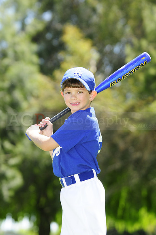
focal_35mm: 165
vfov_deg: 12.5
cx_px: 78
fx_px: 1076
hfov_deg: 8.3
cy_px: 118
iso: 200
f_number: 4
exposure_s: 1/500
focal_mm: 110
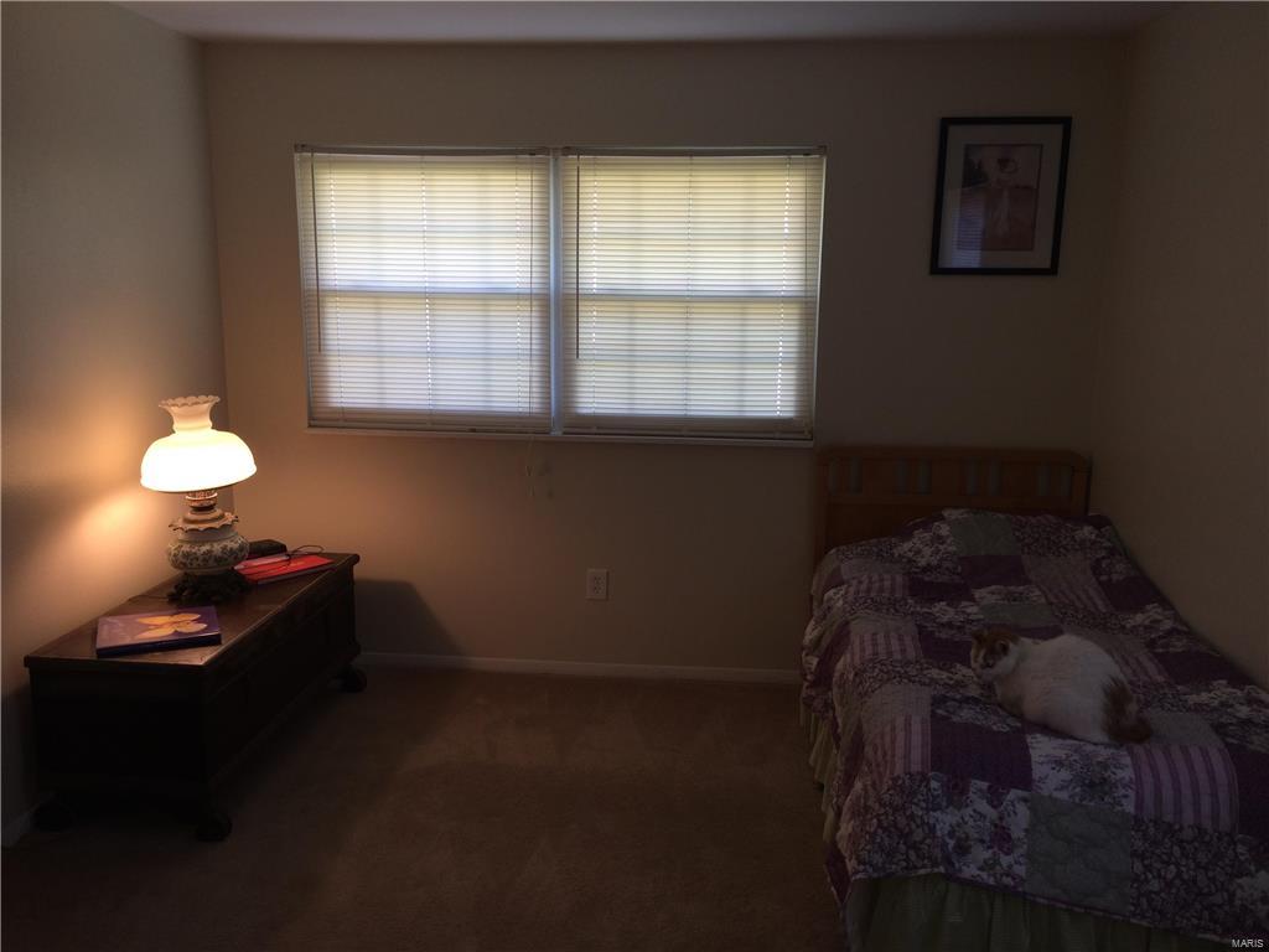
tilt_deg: -12.4
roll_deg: -1.1
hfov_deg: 61.7
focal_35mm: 29
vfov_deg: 48.2
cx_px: 634
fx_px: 1063
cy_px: 476
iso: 32
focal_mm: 4.15
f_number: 2.2
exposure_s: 1/44
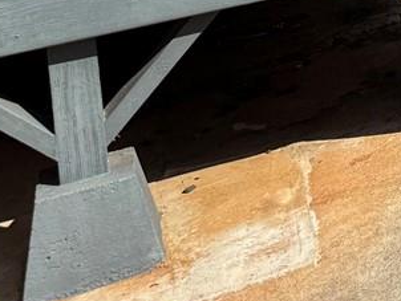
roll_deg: +3.9
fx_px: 1472
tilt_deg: -3.0
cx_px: 980
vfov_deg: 10.0
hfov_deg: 12.2
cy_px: -453
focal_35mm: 127
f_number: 1.78
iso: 80
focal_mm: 6.76
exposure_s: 1/4950
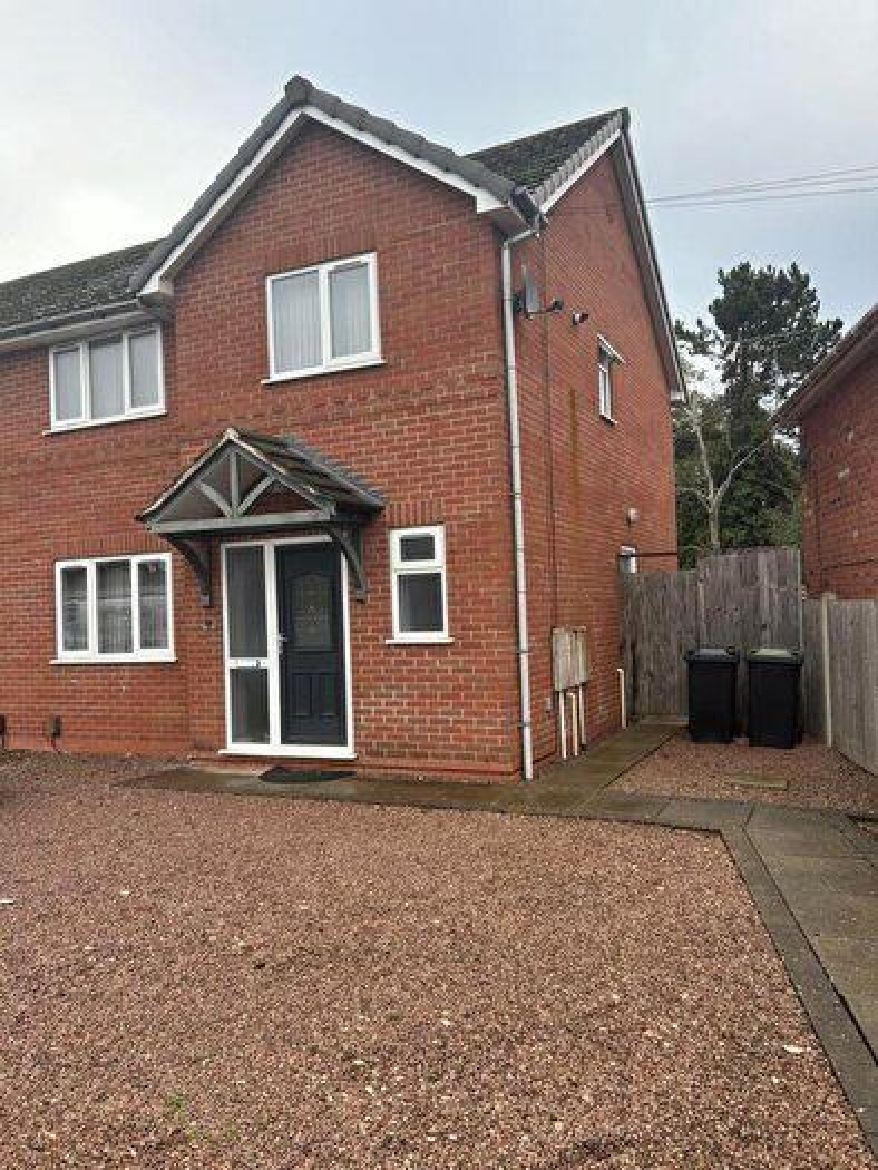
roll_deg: +3.0
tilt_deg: +4.2
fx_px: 879
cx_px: 439
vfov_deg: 67.3
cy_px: 585
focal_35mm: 26
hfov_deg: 53.1
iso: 50
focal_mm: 5.7
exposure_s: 1/361
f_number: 1.5
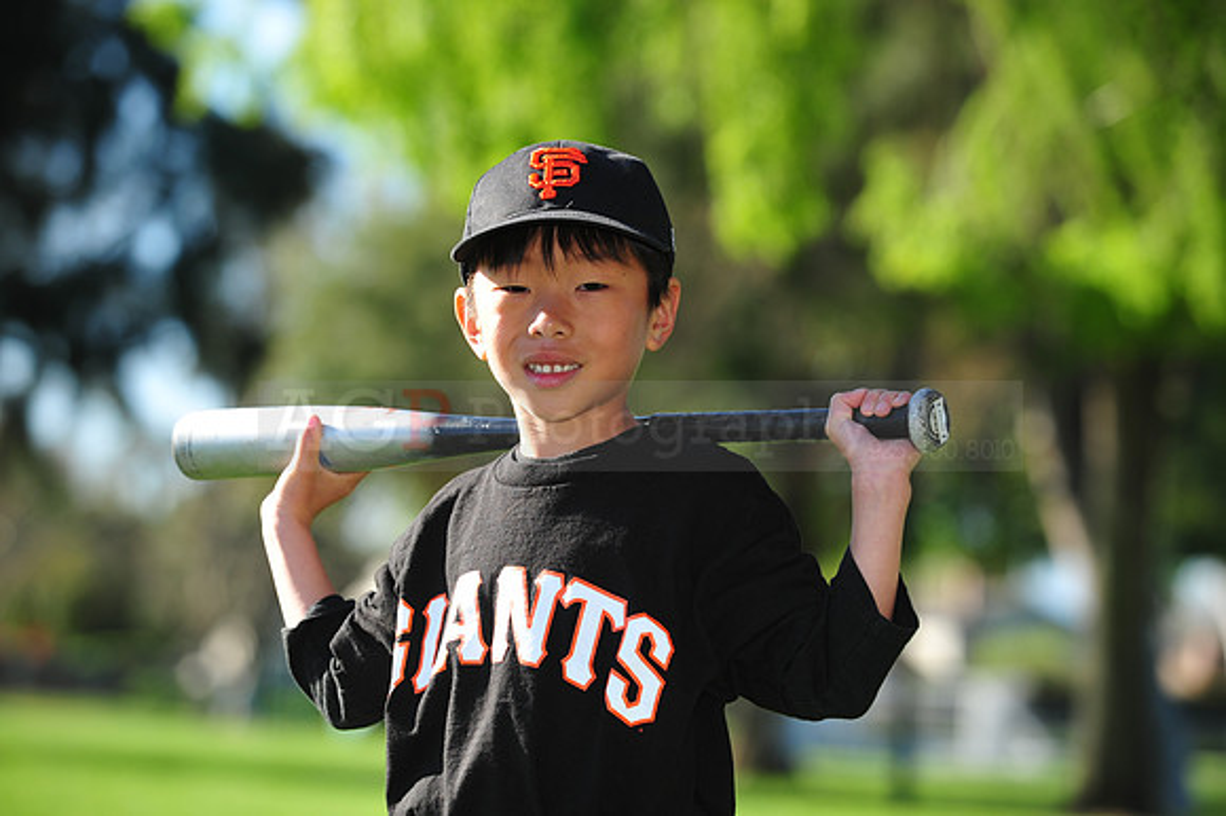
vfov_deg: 9.5
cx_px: 613
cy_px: 408
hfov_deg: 14.2
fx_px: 4935
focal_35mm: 145
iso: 200
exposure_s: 1/500
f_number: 5
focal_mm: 145
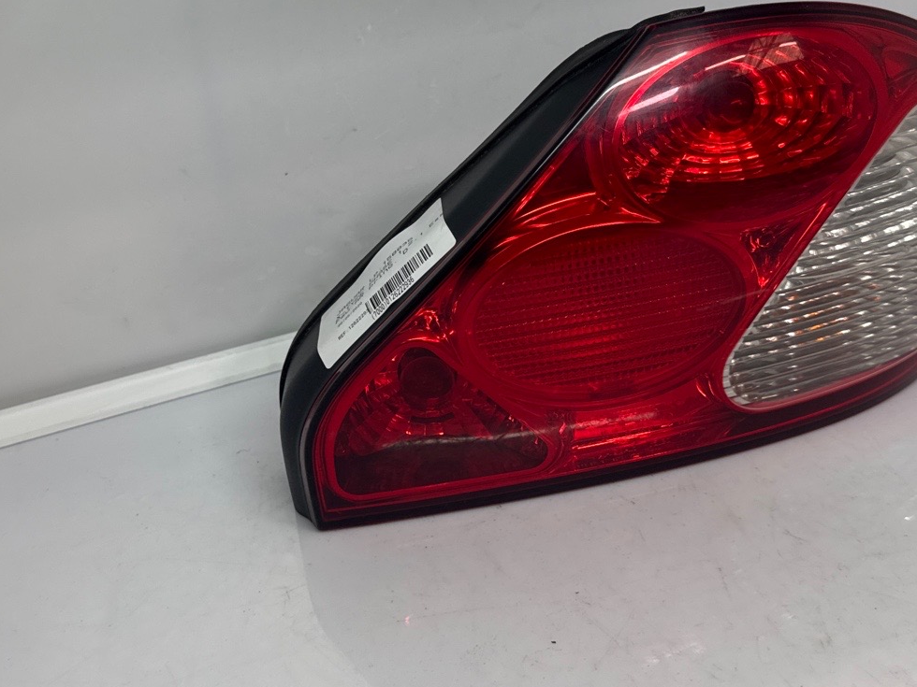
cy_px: 297
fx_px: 1245
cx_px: 454
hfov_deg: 40.4
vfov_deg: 30.8
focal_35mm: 47
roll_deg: +6.7
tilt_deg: -21.0
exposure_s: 1/100
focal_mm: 6.76
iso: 100
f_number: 1.78
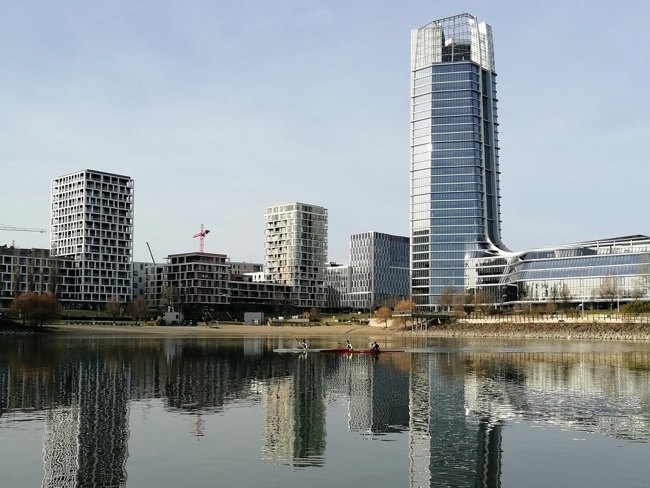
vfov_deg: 51.4
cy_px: 244
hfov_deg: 65.3
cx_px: 325
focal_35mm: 27
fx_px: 507
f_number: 1.8
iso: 50
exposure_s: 1/1247
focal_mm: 4.75
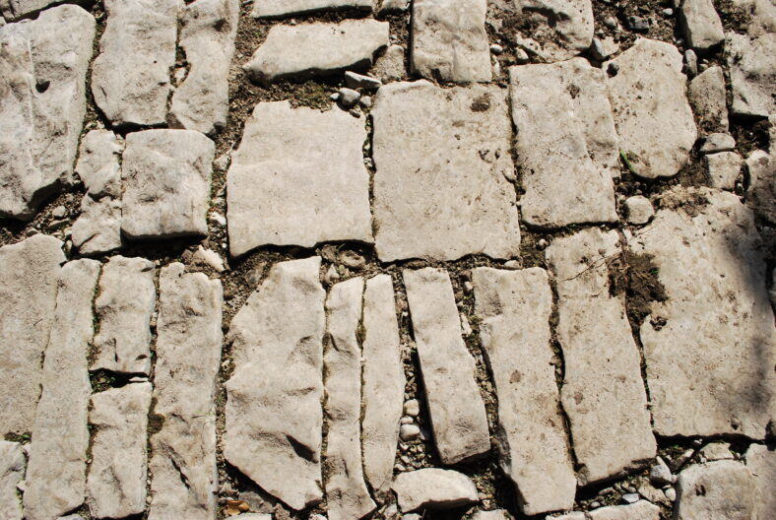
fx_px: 648
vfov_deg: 43.7
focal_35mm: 30
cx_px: 388
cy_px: 260
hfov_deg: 61.9
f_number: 9
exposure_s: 1/320
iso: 100
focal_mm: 20
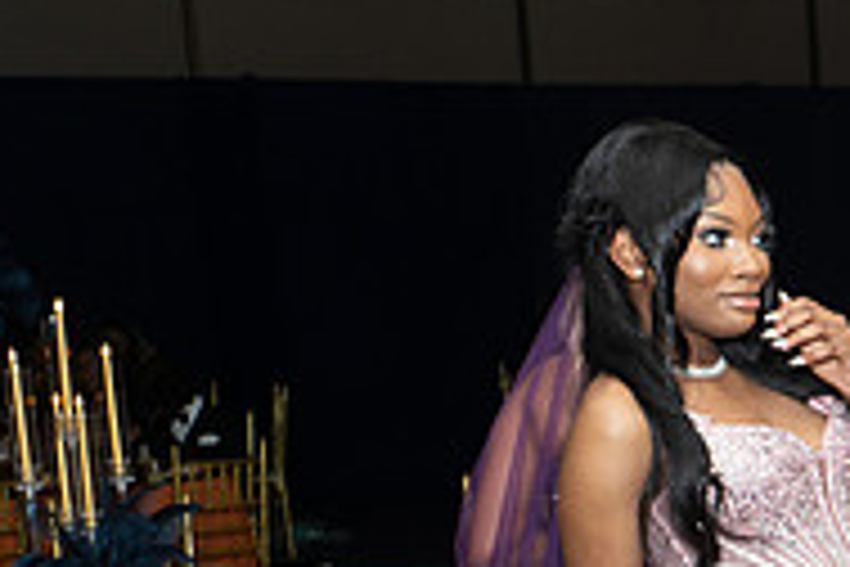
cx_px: 1282
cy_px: 664
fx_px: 2172
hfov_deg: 19.3
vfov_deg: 14.4
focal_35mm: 92
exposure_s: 1/125
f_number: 3.5
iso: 500
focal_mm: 30
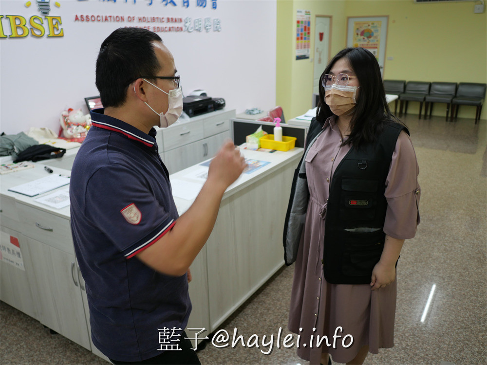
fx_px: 422
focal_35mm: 30
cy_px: 182
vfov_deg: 46.8
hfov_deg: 60.0
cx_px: 244
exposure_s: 1/100
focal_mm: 15
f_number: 1.7
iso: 200
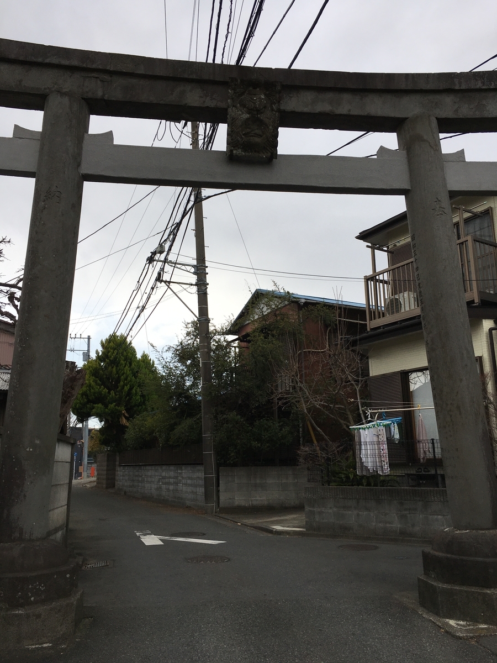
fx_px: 555
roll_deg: +2.3
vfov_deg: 61.7
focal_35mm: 29
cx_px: 248
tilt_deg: +13.2
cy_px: 332
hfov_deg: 48.2
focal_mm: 4.15
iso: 25
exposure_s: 1/793
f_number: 2.2
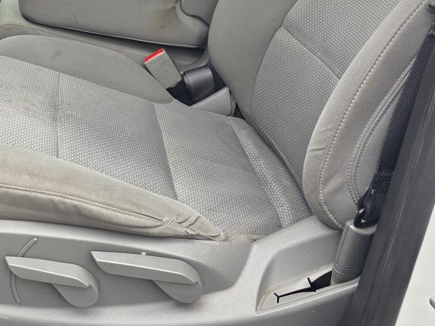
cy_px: 15
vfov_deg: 26.8
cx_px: 11
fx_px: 654
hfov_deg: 33.9
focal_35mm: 52
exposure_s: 1/180
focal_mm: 6.3
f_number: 1.7
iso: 100
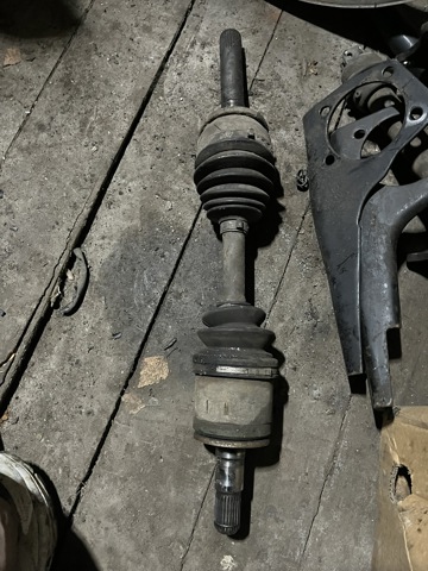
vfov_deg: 67.3
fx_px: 429
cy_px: 286
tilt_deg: -75.1
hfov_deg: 53.1
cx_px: 214
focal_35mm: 26
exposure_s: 1/25
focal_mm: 5.1
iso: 800
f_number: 1.6
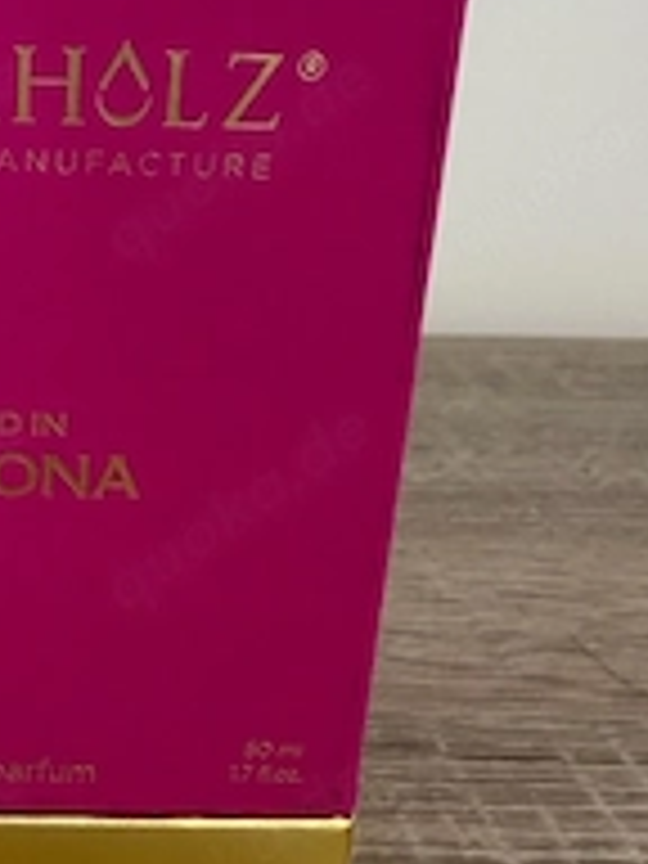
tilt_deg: -18.7
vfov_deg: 37.9
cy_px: 558
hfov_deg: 27.4
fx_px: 1248
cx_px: -9
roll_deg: -1.9
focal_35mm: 50
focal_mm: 2.22
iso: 250
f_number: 2.2
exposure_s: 1/121
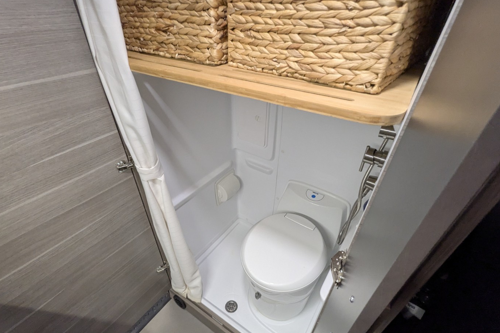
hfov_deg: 93.3
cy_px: 184
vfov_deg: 70.3
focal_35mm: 17
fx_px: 236
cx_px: 246
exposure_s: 1/51.8
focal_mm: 2.35
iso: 534
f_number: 2.2
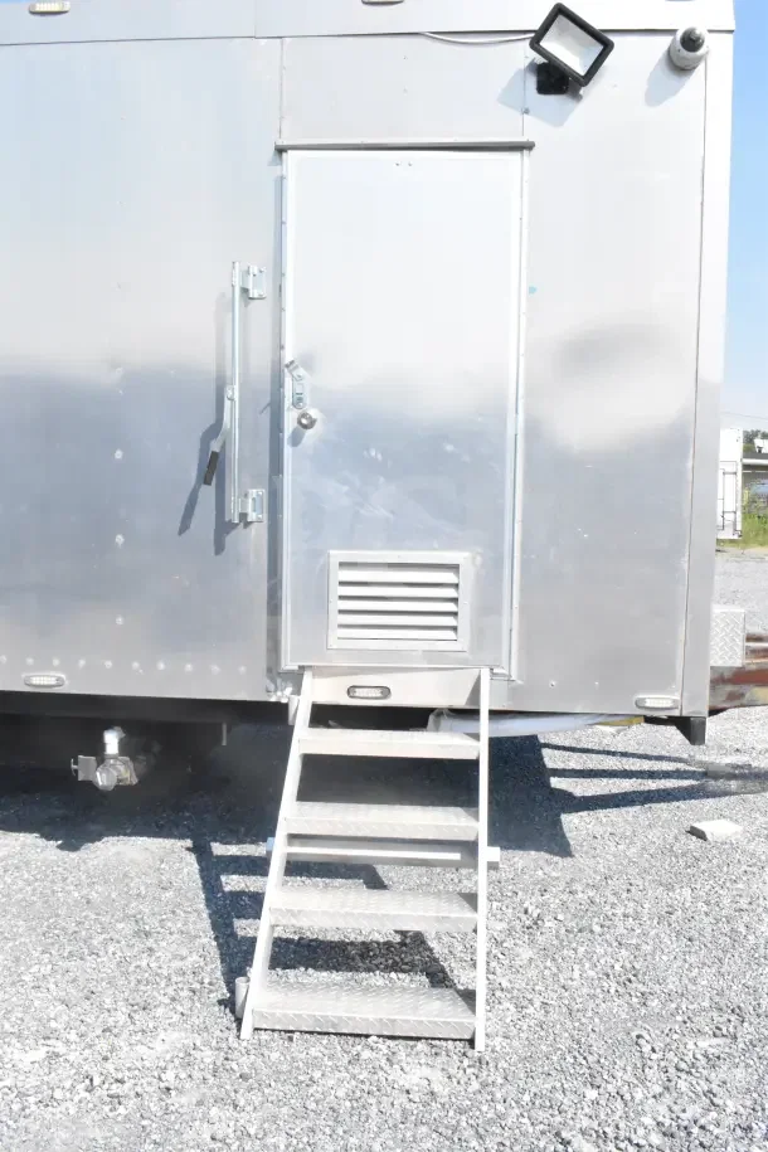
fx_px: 1056
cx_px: 384
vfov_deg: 57.2
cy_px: 576
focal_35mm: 33
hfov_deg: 40.0
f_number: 18
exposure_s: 1/1250
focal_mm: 22
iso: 6400
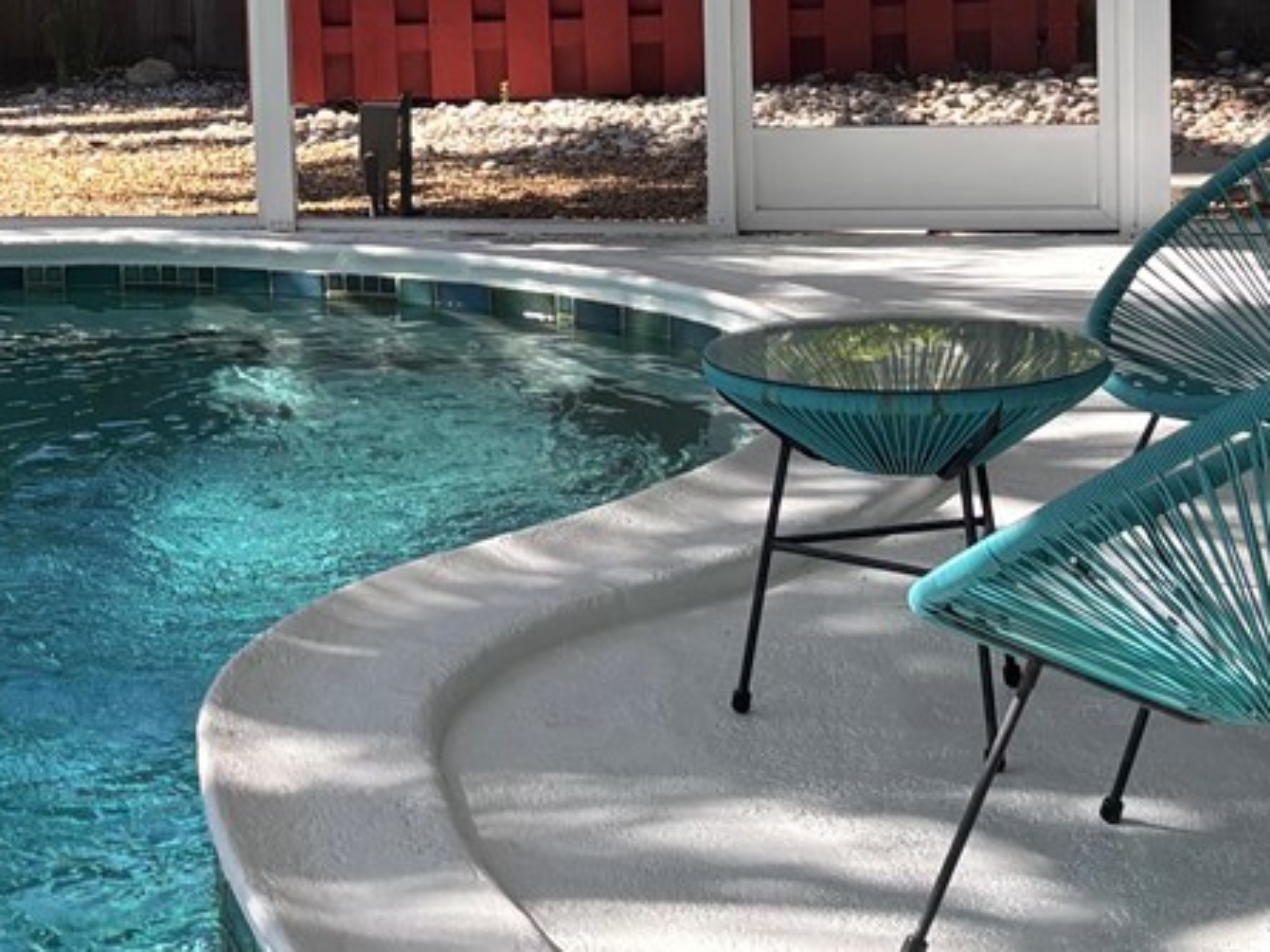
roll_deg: +2.9
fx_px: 3411
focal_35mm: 93
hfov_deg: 20.1
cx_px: -125
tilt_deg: -6.2
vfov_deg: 15.7
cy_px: 68
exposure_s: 1/536
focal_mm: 5.96
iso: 50
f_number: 1.6
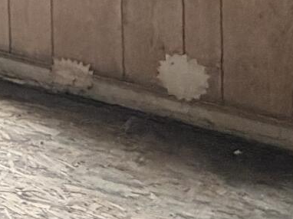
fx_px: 930
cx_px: -362
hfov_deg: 13.9
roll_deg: +2.8
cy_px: -208
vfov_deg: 12.1
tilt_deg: -0.9
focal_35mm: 110
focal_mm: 2.22
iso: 400
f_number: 2.2
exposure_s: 1/60
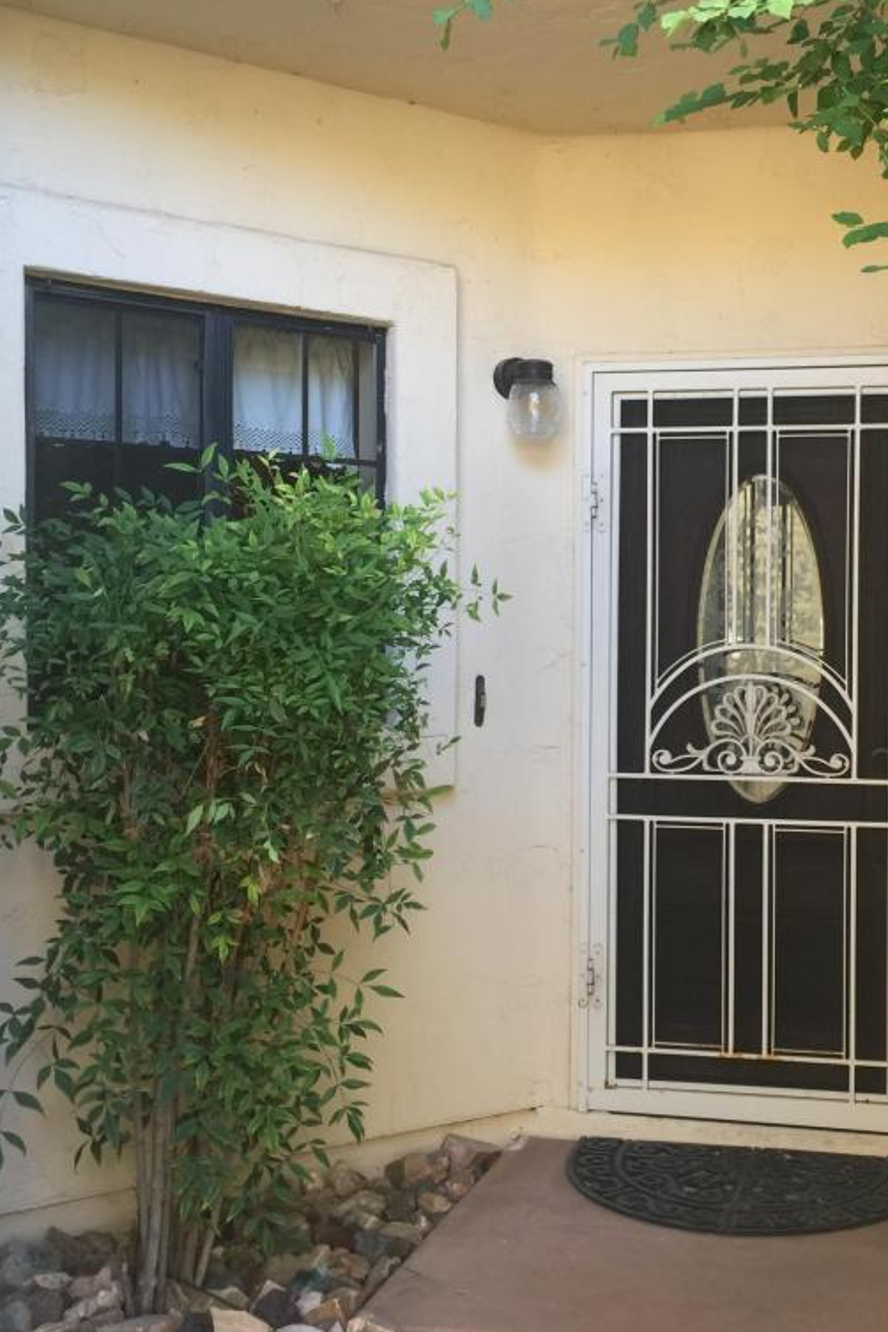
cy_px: 674
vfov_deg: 47.4
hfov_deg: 31.8
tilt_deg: -1.7
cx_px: 702
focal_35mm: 41
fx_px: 1517
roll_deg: -1.9
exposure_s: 1/40
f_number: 2.2
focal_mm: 4.15
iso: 32
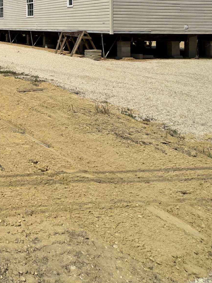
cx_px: -73
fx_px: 302
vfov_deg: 44.3
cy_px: 14
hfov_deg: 29.8
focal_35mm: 37
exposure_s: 1/3546
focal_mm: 2.22
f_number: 2.2
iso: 50
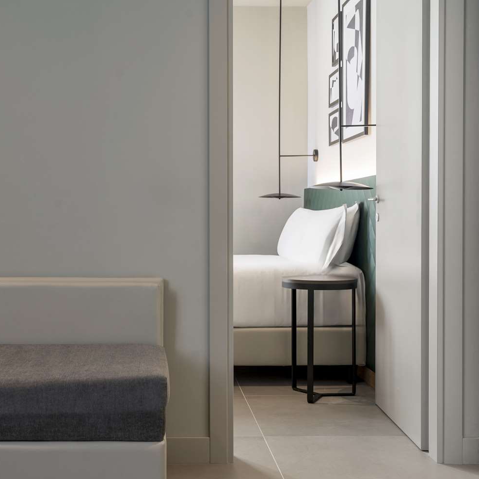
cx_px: 143
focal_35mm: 49
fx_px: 773
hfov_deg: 34.0
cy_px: 242
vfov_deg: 34.4
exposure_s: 1/8
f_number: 7.1
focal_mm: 38.3
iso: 250
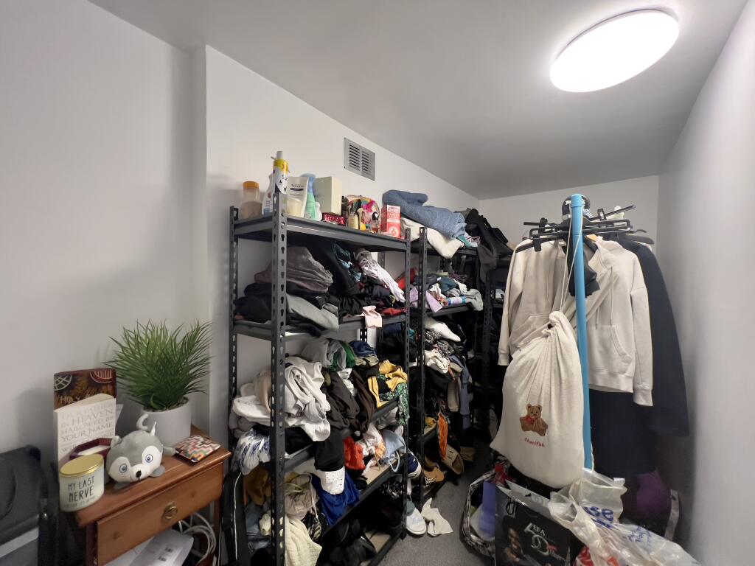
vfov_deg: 89.9
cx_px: 378
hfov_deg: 106.2
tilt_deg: -1.7
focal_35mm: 13
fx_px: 284
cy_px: 283
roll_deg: -0.5
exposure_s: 1/50
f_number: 1.8
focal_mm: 1.57
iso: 250
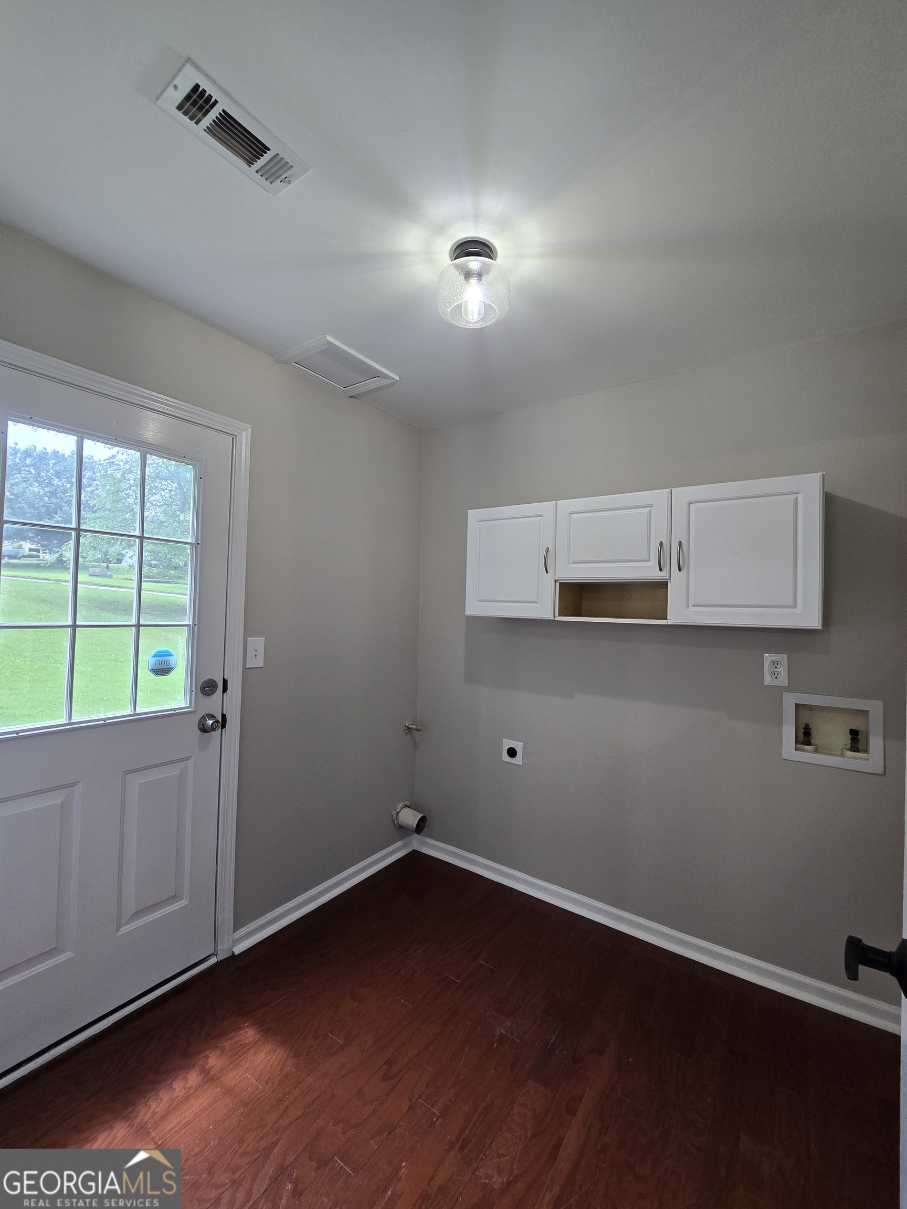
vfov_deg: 106.2
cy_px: 604
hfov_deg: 89.9
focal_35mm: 13
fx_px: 454
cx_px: 454
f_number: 2.2
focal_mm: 2.2
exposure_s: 1/60
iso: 100
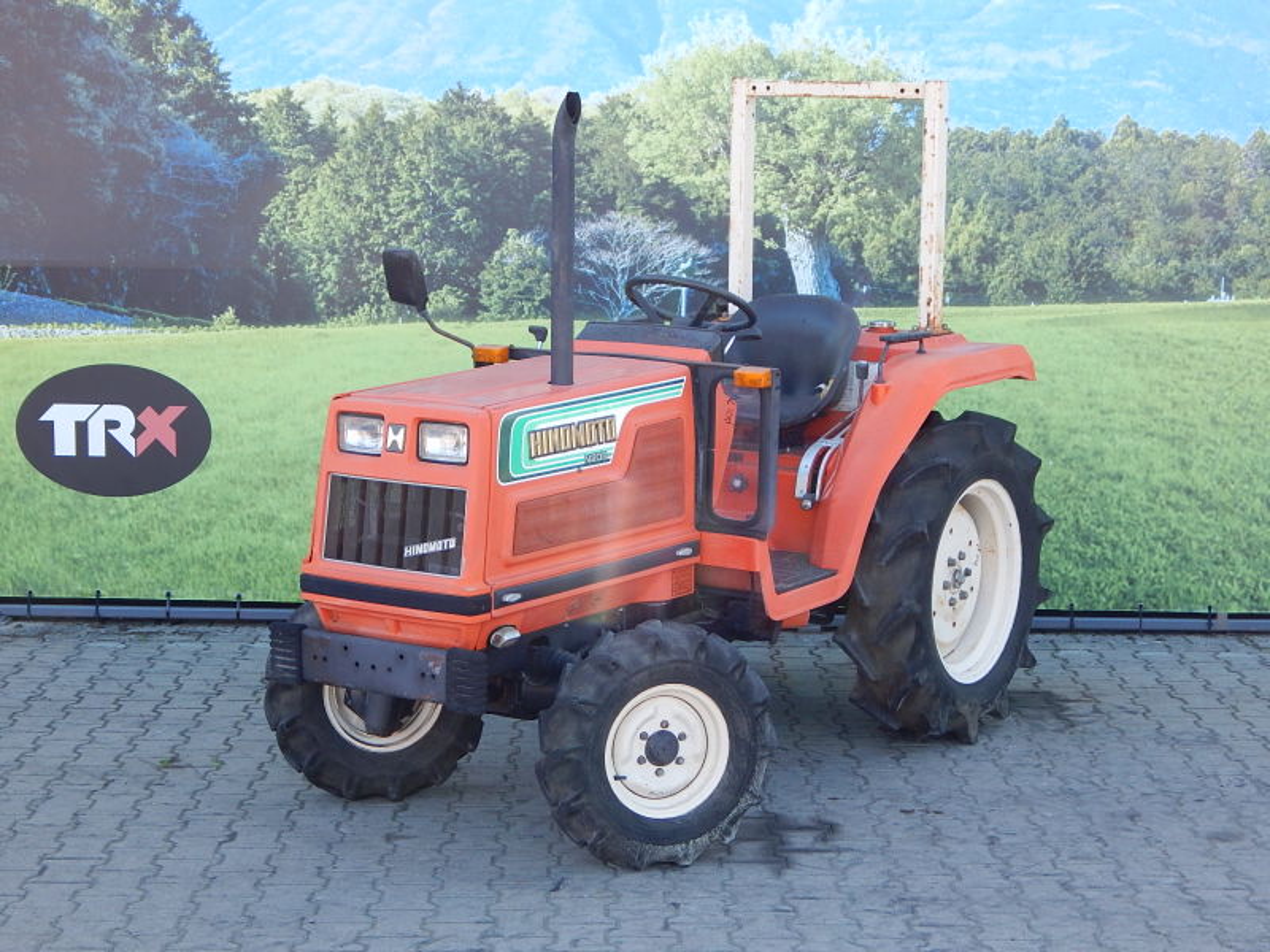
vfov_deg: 21.3
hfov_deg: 28.2
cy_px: 476
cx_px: 635
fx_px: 2531
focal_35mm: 69
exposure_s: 1/100
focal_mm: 12.3
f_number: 4.1
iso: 125
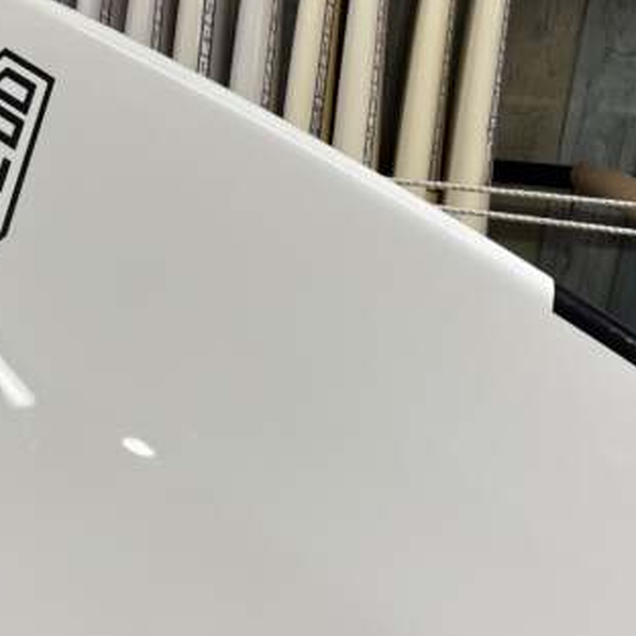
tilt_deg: -18.0
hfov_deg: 28.7
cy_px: 430
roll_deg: -4.3
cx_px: 165
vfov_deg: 28.9
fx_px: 1226
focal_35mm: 59
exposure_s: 1/121
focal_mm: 5.96
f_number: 1.6
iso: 32
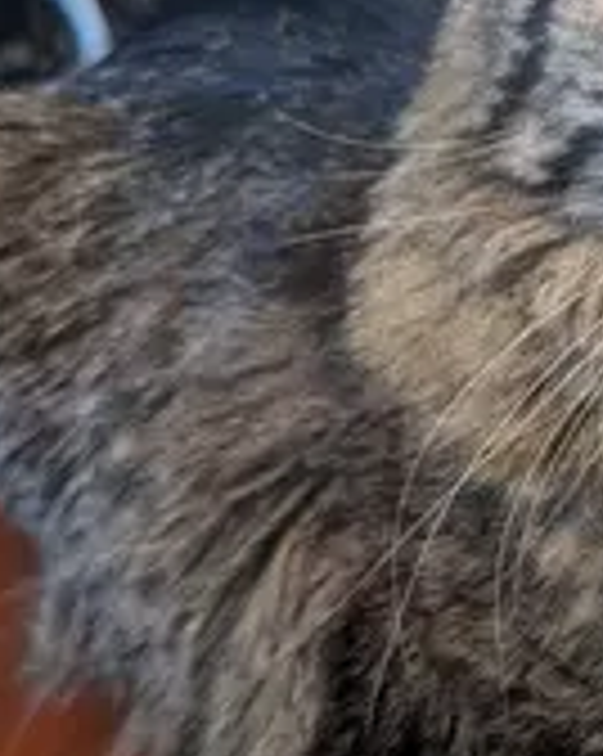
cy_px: 592
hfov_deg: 20.6
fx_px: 1497
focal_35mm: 67
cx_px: 796
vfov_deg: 27.8
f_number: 1.85
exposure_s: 1/120
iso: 261
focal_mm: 6.81
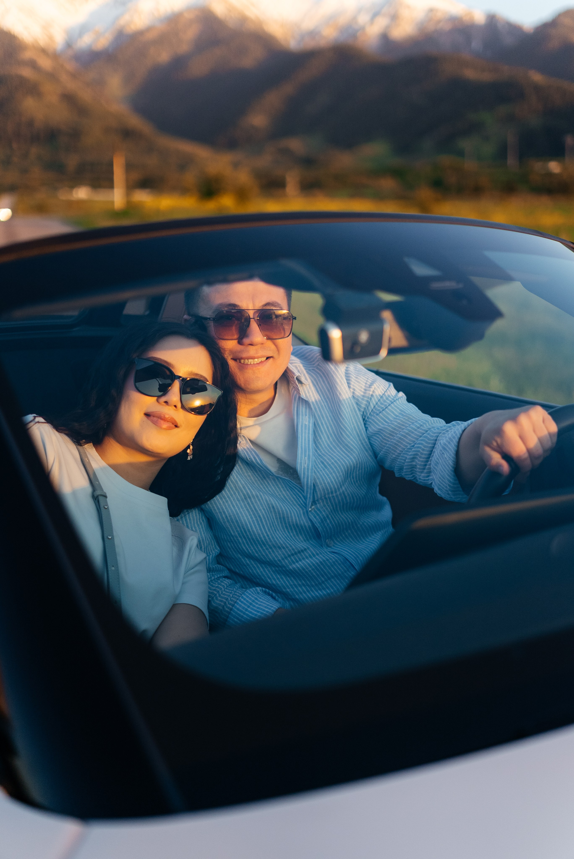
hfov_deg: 27.0
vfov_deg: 39.6
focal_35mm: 50
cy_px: 430
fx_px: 1194
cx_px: 287
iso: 500
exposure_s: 1/2000
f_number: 1.8
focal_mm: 50
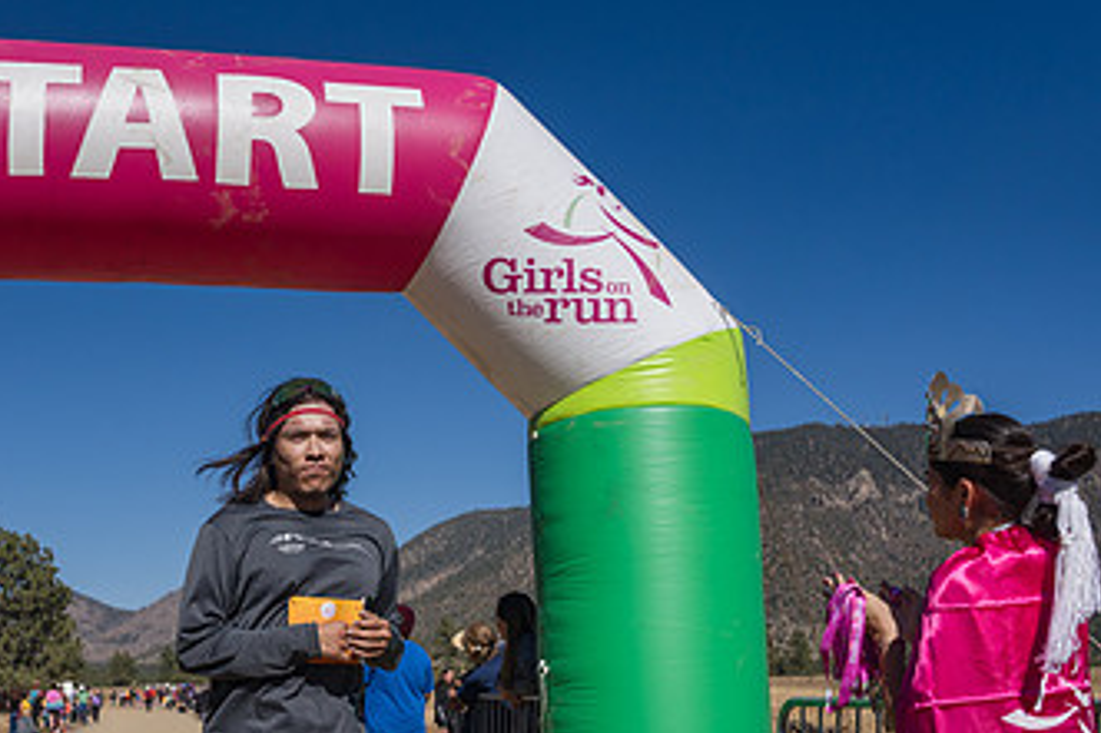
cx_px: 312
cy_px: 559
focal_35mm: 42
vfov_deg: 31.2
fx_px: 1284
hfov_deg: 45.2
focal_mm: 24
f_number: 4
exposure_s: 1/8000
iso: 320
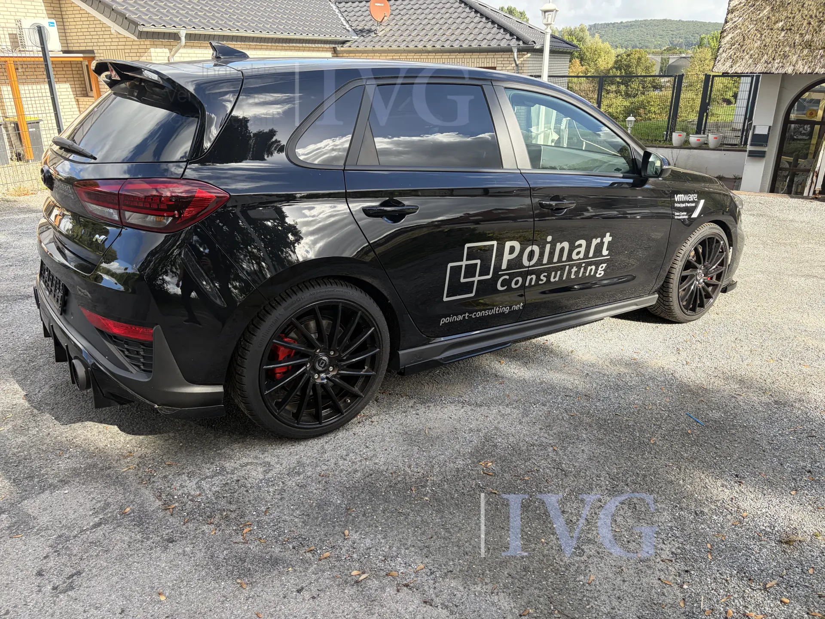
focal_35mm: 26
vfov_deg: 53.1
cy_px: 310
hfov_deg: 67.3
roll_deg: +1.1
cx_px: 412
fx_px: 620
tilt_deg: -22.2
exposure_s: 1/764
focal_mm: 5.96
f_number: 1.6
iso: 64
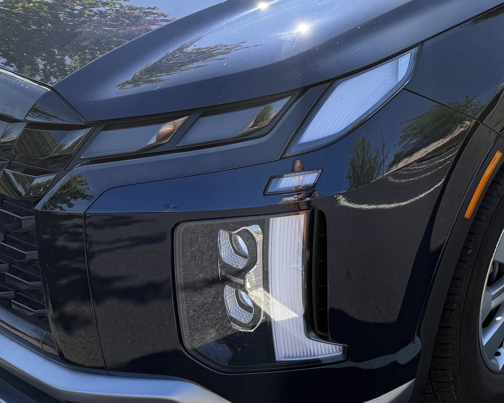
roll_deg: -1.6
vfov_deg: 31.1
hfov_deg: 36.6
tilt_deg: -18.0
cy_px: 68
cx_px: 470
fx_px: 701
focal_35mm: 47
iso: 100
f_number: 1.78
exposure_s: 1/1855
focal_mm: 6.76
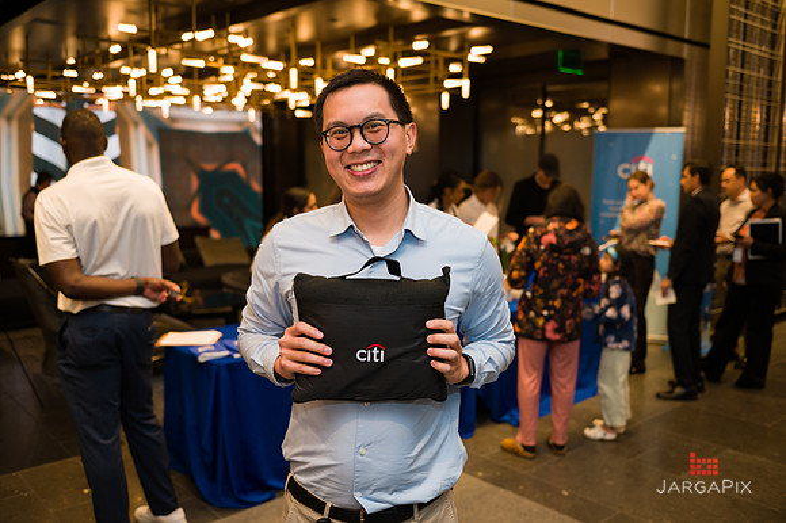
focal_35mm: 32
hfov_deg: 58.7
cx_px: 393
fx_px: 698
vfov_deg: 41.1
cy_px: 262
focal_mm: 32
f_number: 3.2
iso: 400
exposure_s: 1/200
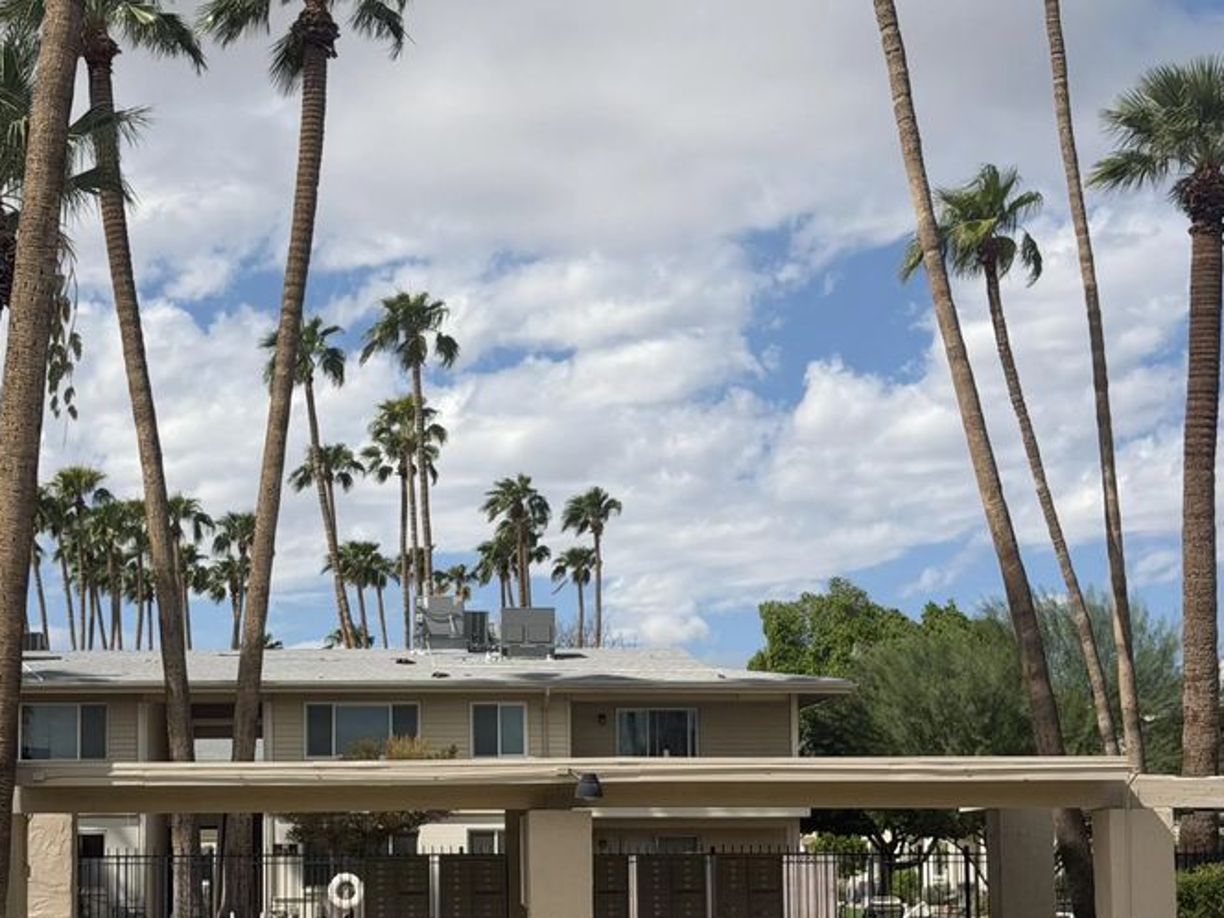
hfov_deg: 26.1
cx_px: 372
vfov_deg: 19.8
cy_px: 649
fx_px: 2617
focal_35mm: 74
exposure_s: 1/8772
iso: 80
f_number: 1.78
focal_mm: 6.76
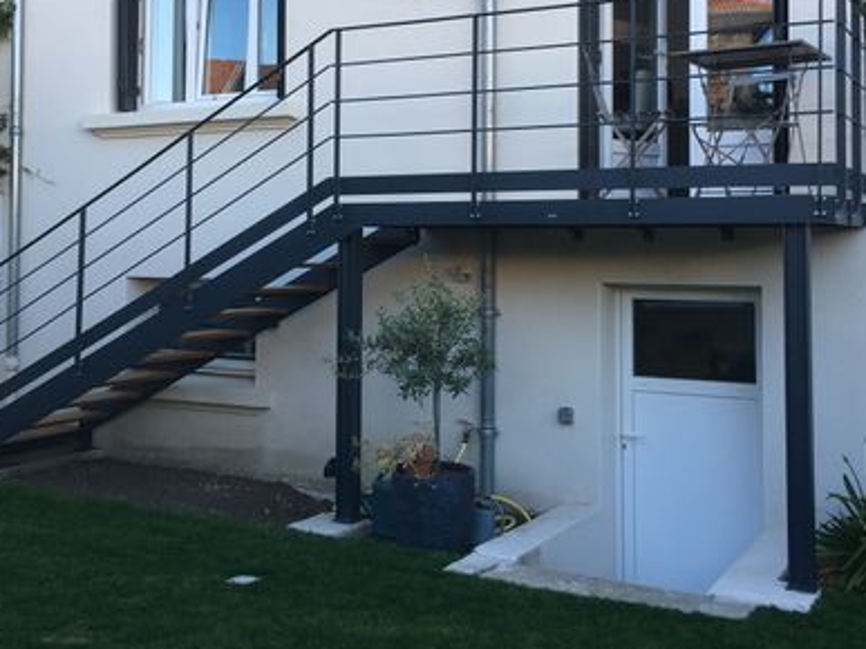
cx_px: 405
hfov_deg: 42.1
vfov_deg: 31.8
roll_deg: -0.7
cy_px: 201
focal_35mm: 45
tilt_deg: +2.2
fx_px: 1125
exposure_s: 1/100
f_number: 2.2
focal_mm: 4.15
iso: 25
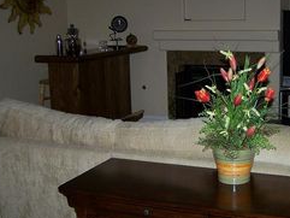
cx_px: 202
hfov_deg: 32.8
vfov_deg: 25.2
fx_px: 486
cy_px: 122
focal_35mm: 58
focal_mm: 6.3
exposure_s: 1/60
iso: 80
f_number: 2.8
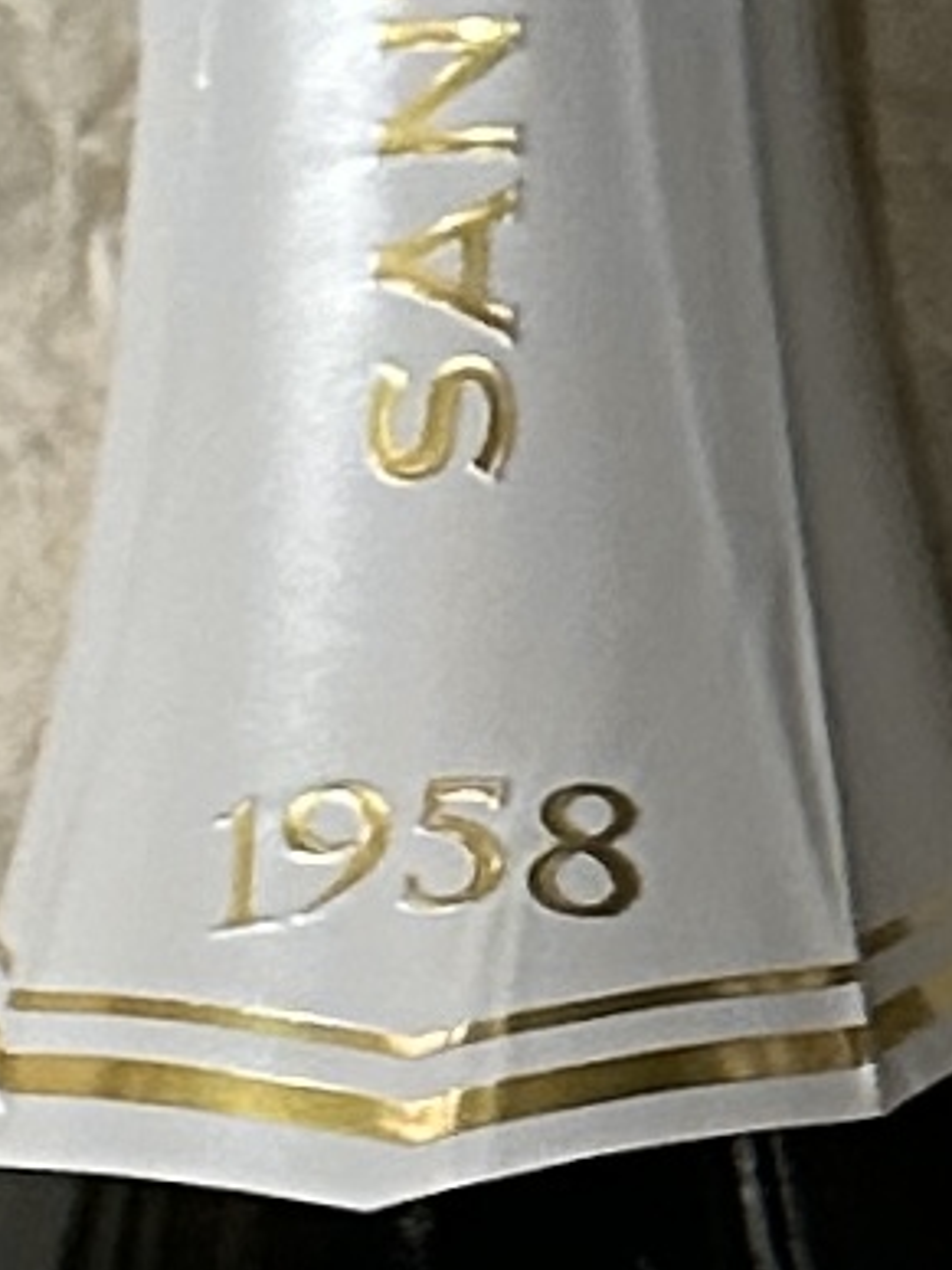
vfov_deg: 10.8
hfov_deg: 8.2
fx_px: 6637
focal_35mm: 181
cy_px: 1293
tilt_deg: -84.4
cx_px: 308
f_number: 1.78
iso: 400
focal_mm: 6.86
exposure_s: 1/50
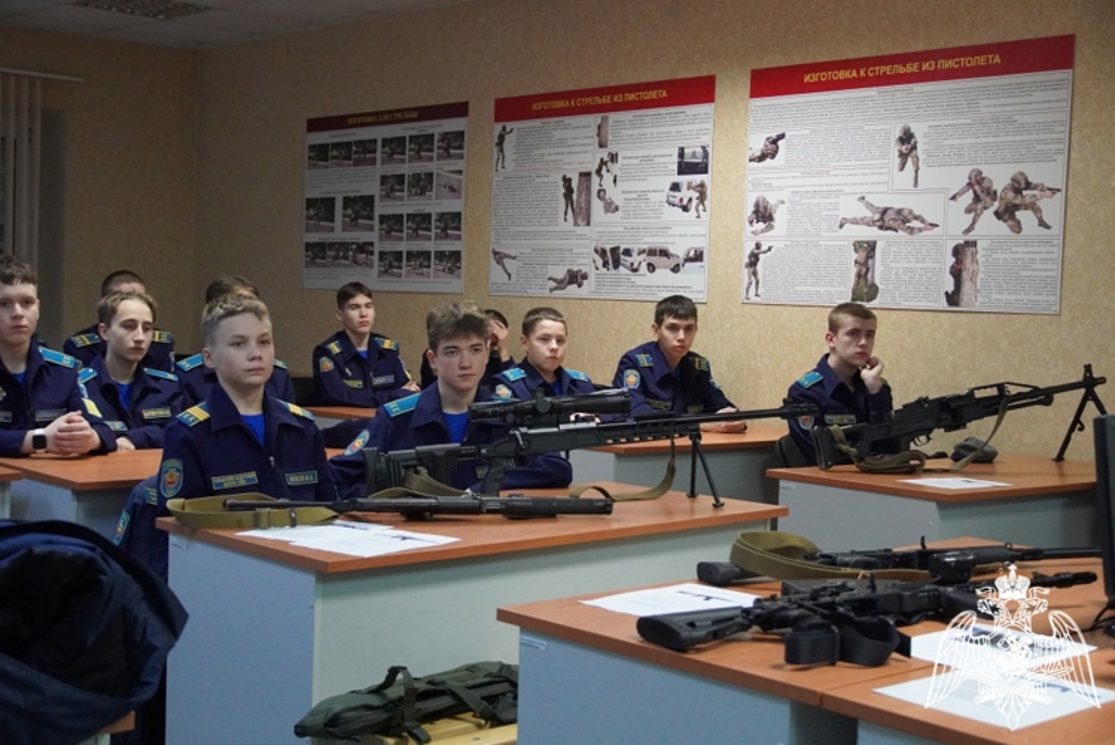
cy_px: 372
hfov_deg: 40.0
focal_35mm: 50
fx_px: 1534
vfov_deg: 27.3
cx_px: 558
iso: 6400
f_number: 4.5
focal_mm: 33
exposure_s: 1/160
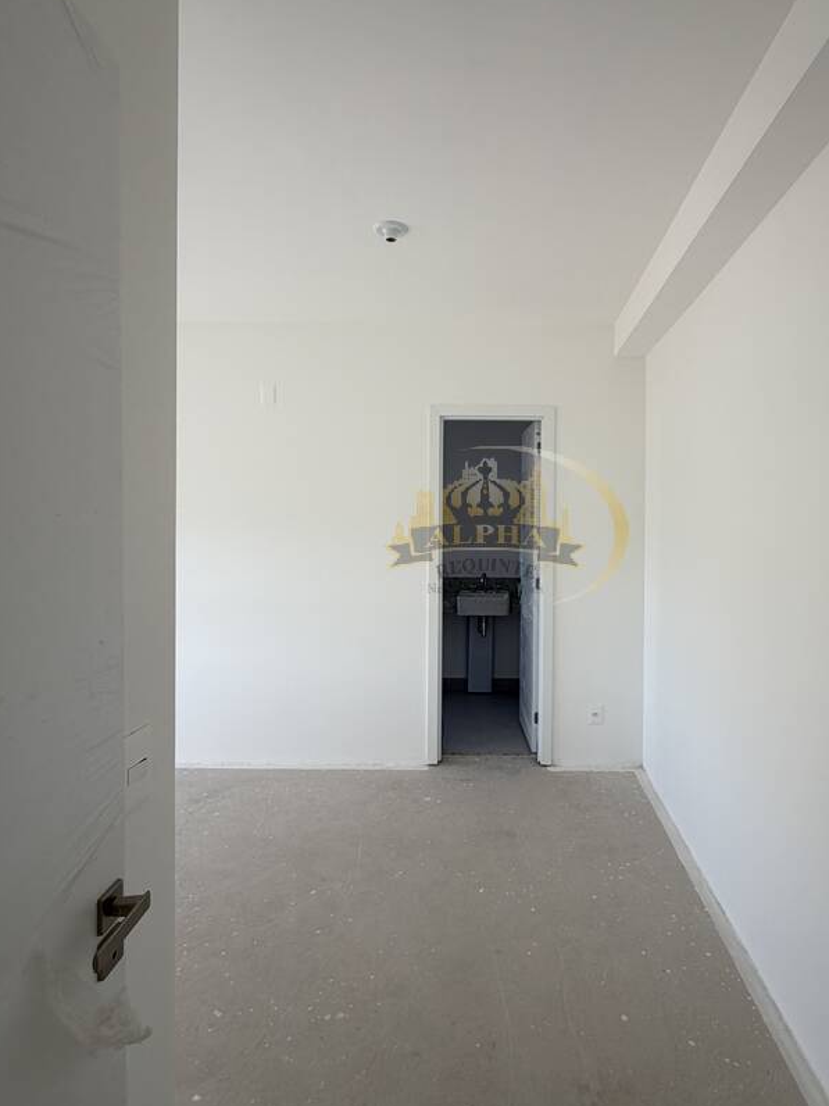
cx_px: 504
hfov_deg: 67.9
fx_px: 607
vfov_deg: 84.6
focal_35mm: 19
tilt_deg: -0.5
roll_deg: -0.4
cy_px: 531
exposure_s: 1/158
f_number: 2.2
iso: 40
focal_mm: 2.22
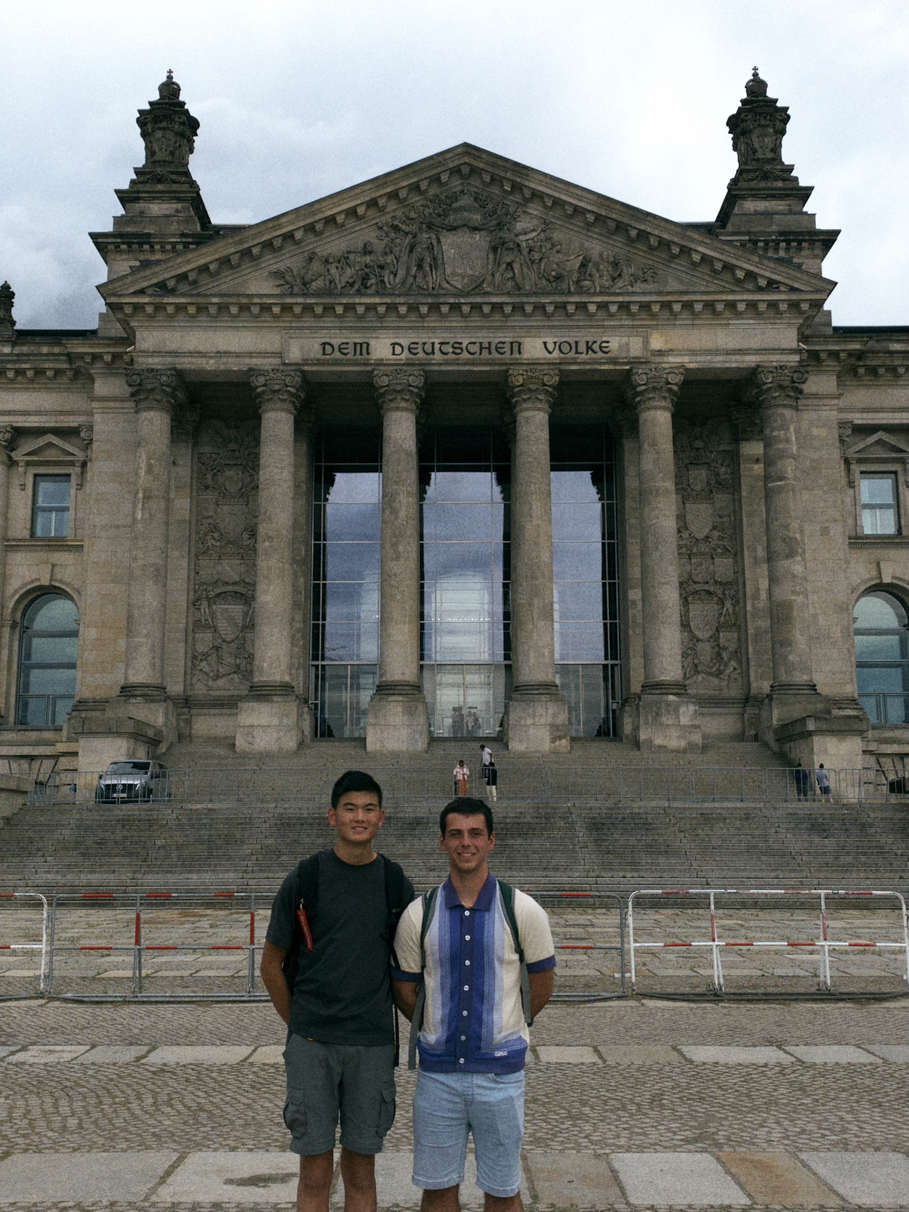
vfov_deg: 67.3
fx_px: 910
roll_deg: -0.3
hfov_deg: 53.1
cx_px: 454
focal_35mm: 26
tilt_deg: +11.5
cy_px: 606
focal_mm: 4.25
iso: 32
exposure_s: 1/3226
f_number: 1.8
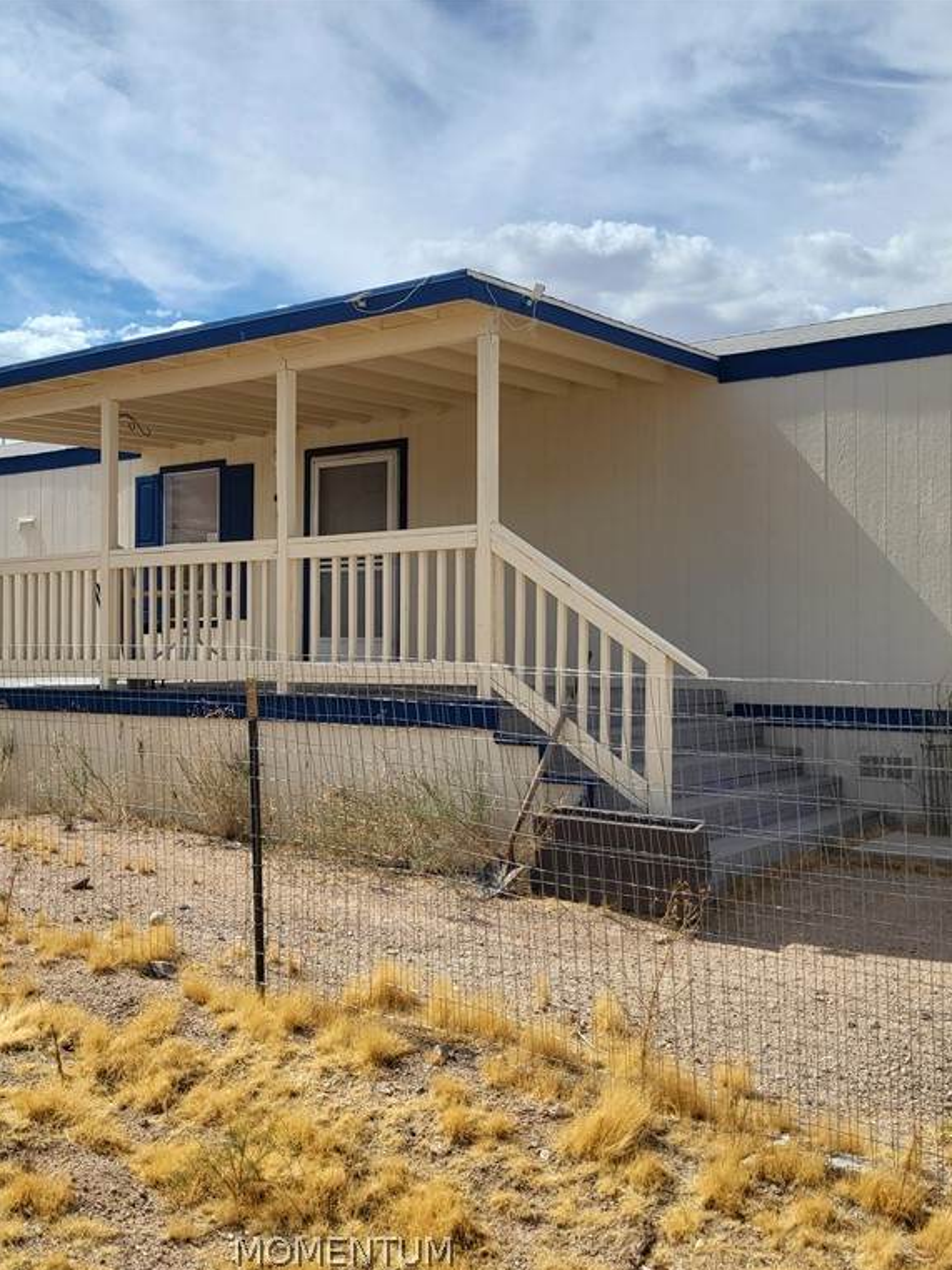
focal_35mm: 35
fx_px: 1283
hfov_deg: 40.4
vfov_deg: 52.6
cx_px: 343
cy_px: 638
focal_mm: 5.4
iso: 40
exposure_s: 1/3871
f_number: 1.8
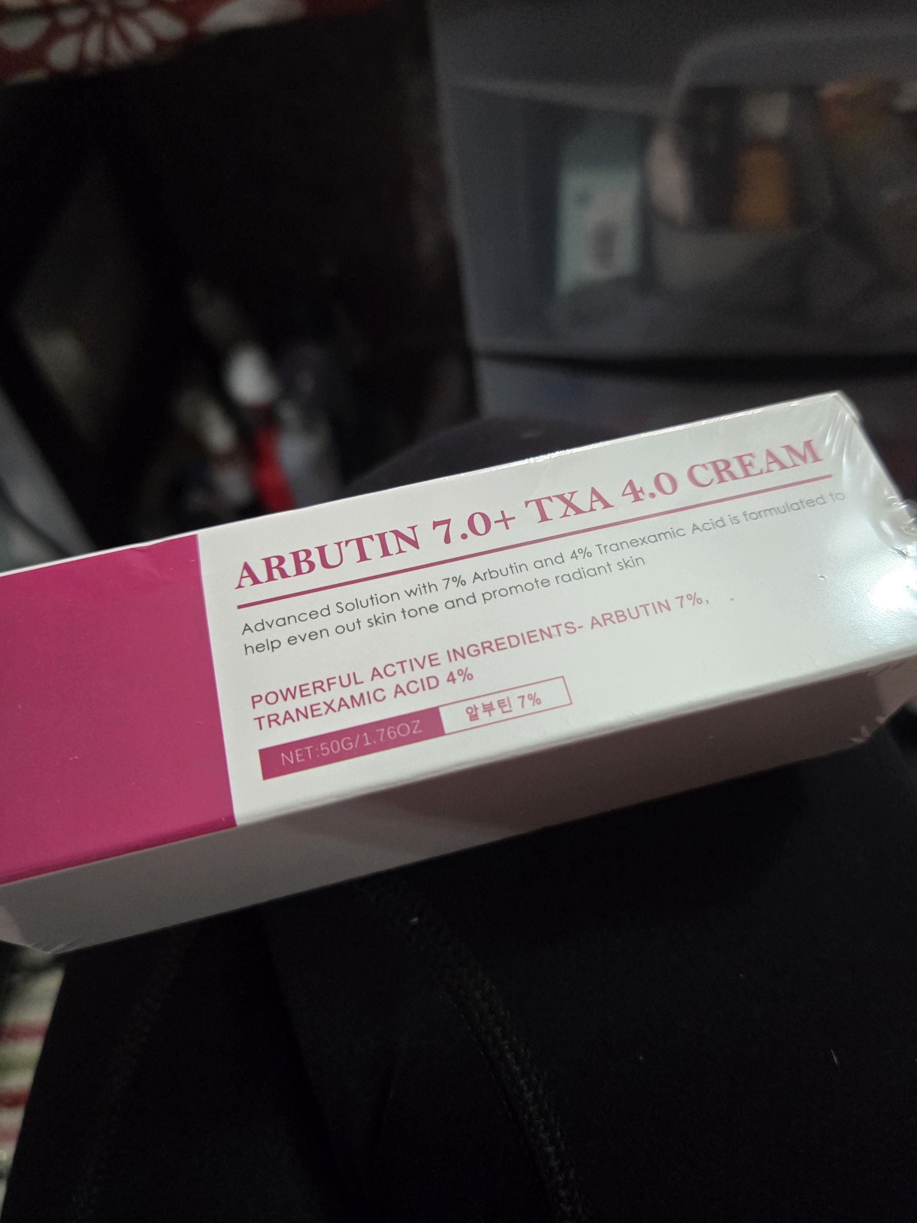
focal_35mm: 24
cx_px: 471
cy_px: 615
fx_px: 848
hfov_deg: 56.8
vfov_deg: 71.6
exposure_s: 1/120
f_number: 1.8
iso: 640
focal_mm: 5.4
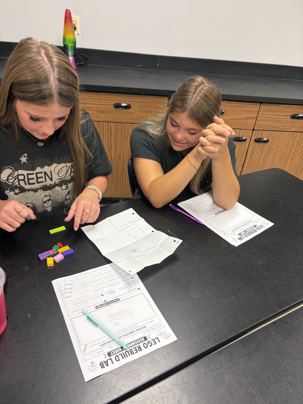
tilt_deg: -33.1
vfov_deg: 67.3
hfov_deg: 53.1
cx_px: 152
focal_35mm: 26
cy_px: 202
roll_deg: -6.0
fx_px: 303
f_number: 1.6
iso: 100
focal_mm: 5.96
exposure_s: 1/60
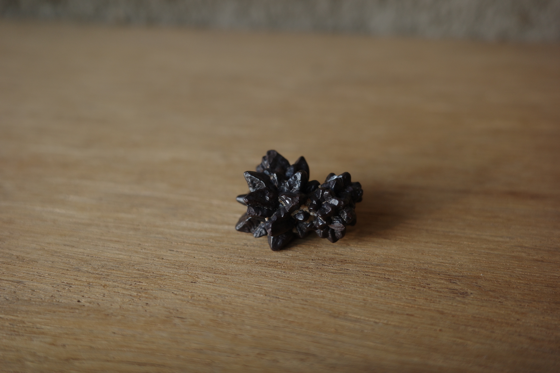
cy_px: 186
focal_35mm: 40
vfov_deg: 33.4
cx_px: 280
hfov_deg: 48.5
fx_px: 622
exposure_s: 1/100
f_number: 2.8
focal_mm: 26
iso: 200
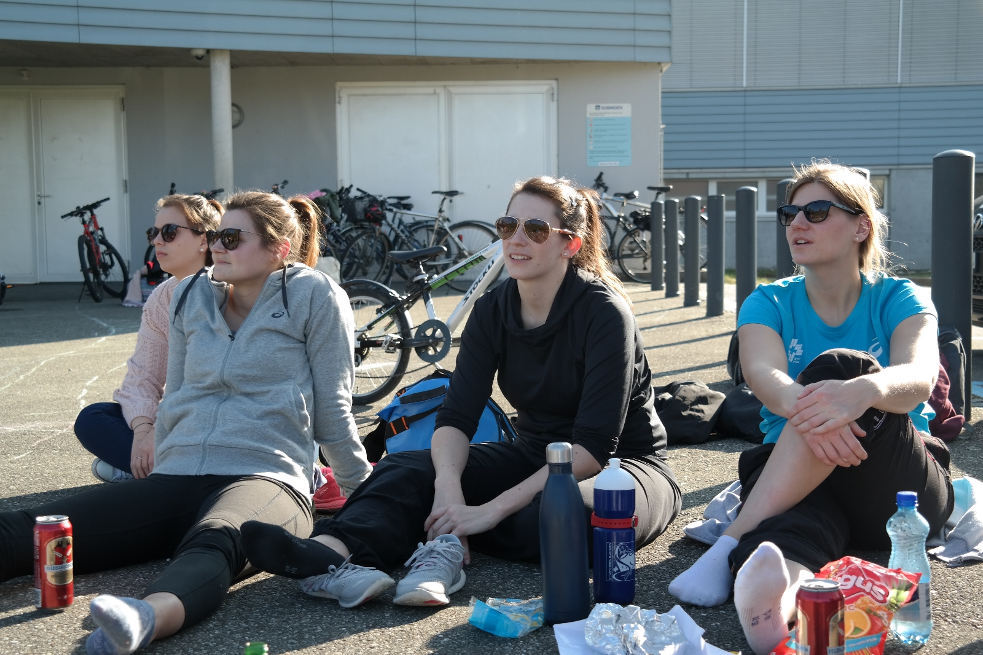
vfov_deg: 25.5
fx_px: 1447
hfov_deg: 37.5
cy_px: 328
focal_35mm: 53
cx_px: 492
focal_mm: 35
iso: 100
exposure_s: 1/125
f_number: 5
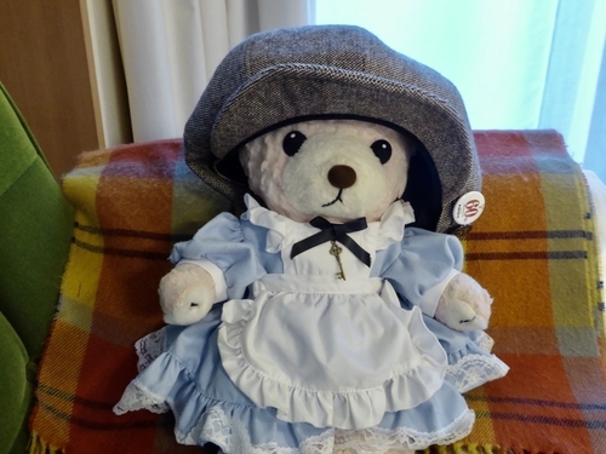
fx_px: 735
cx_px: 303
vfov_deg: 34.3
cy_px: 227
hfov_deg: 44.8
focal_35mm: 42
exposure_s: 1/8
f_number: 3.8
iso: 400
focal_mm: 7.2
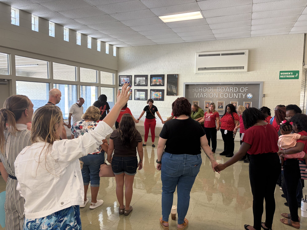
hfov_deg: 67.3
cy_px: 115
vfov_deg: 53.1
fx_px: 231
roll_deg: +0.7
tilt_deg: -1.9
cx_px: 154
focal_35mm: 26
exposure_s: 1/60
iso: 160
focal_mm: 5.96
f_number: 1.6
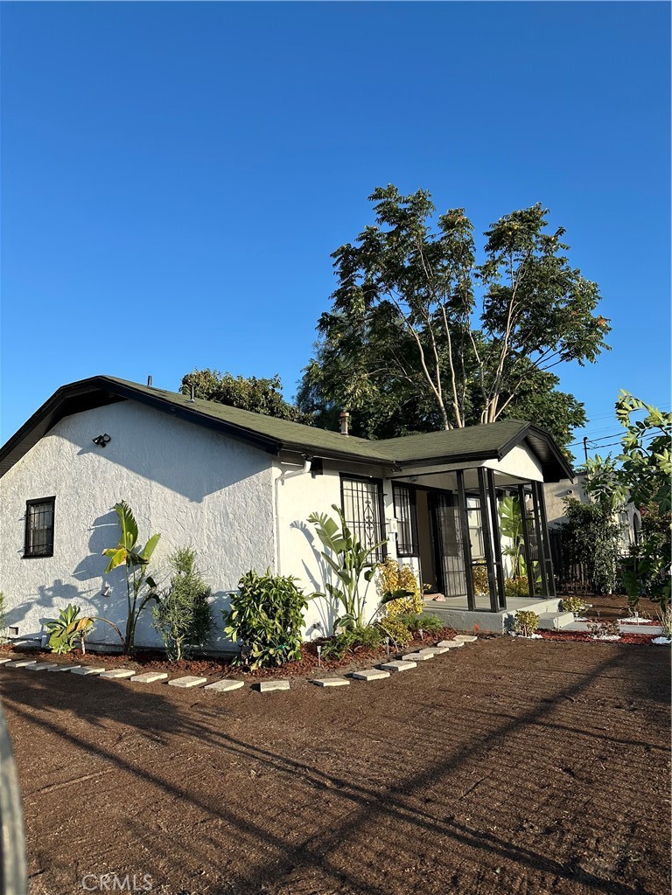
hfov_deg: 56.8
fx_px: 621
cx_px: 336
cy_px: 448
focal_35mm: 24
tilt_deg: +8.5
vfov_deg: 71.6
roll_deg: +1.9
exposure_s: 1/2660
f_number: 1.78
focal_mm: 6.86
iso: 80
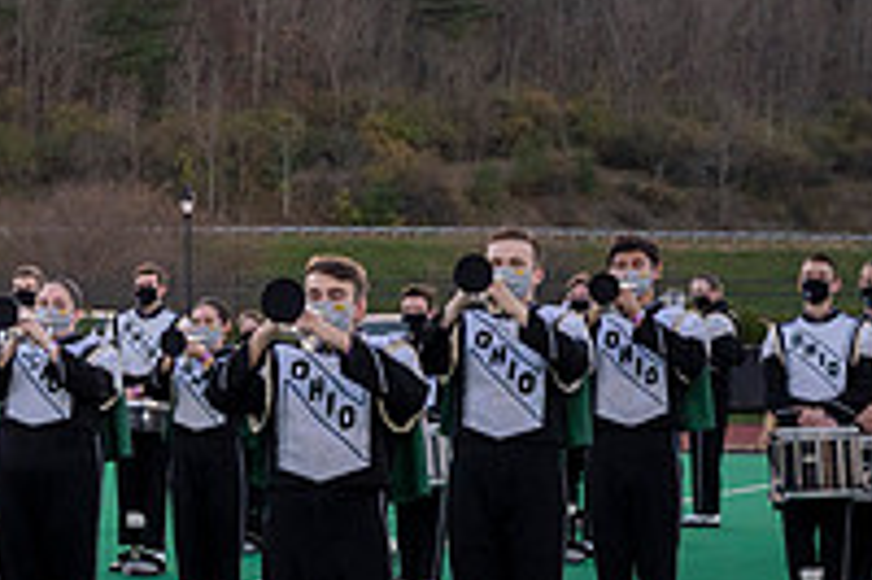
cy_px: 336
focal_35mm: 174
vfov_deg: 7.9
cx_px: -340
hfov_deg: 11.4
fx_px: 4211
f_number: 4
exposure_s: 1/3200
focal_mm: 60
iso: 2000
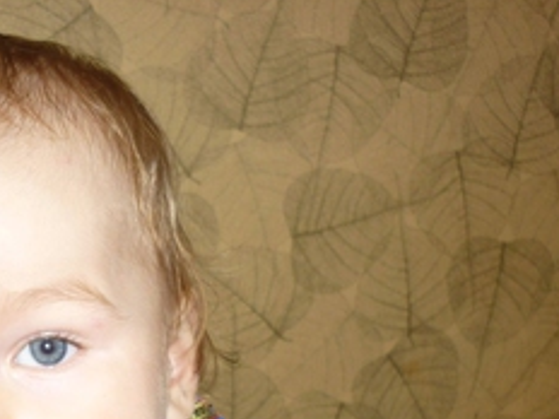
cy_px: 394
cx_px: 140
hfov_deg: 29.8
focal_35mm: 64
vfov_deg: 22.3
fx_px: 1034
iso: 100
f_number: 2.8
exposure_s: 1/60
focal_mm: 5.5
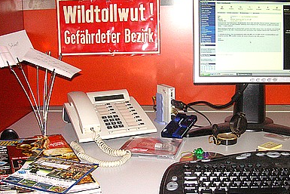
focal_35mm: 46
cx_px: 166
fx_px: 371
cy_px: 110
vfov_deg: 29.2
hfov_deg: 42.6
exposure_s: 1/45
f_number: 2.8
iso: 160
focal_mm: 6.1
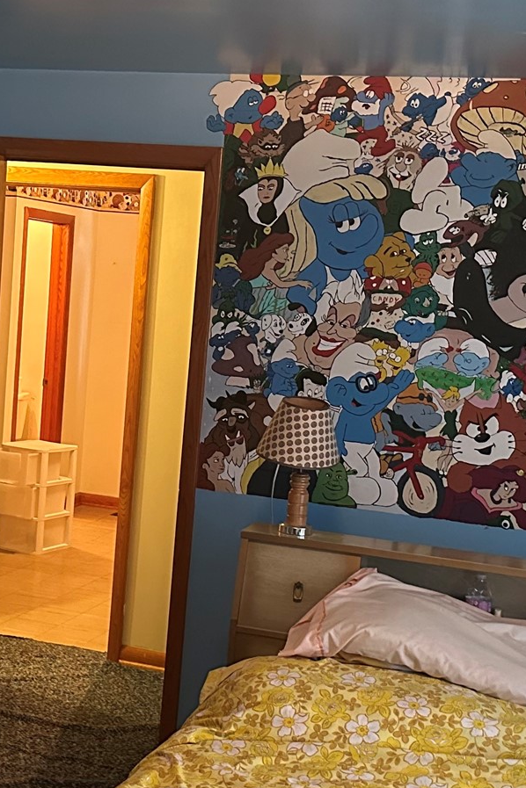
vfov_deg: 35.0
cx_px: 164
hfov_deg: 23.6
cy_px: 461
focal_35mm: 57
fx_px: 1249
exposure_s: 1/40
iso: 1000
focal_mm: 6.86
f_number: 1.78
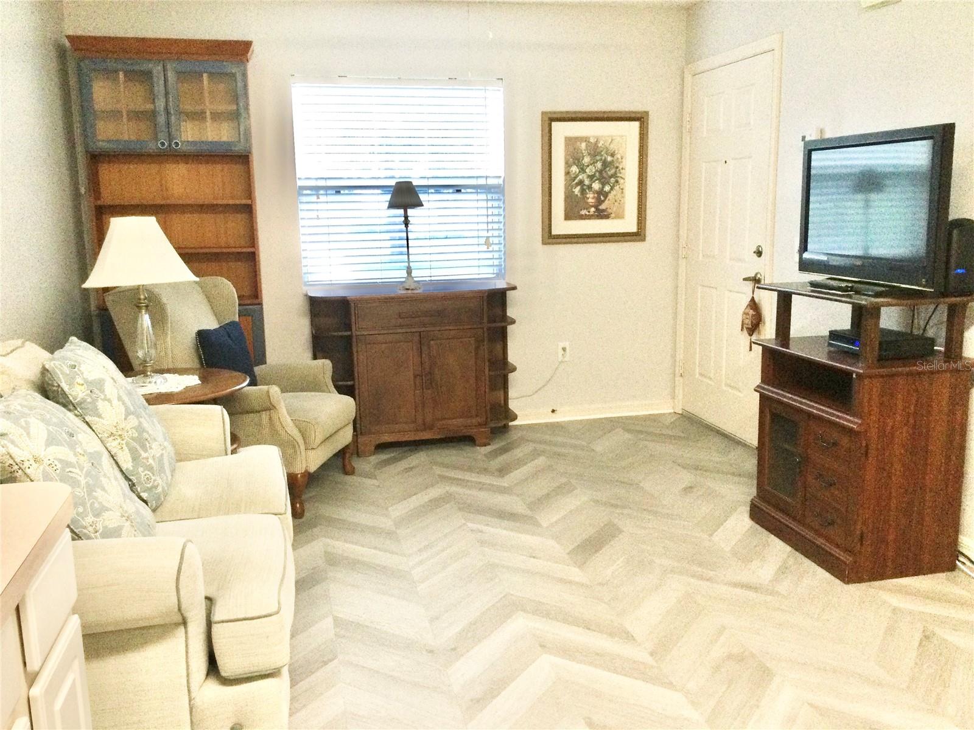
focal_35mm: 31
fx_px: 872
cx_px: 487
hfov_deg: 58.4
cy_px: 365
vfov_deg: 45.4
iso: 100
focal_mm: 3.3
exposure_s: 1/30
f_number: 2.4
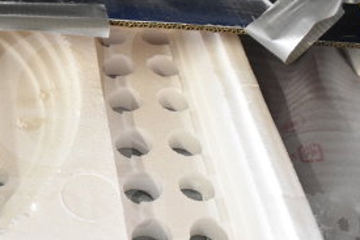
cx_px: 18
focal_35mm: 60
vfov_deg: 22.6
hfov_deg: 31.4
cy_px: 136
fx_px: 600
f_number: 3.5
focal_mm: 18
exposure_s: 1/30
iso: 2800
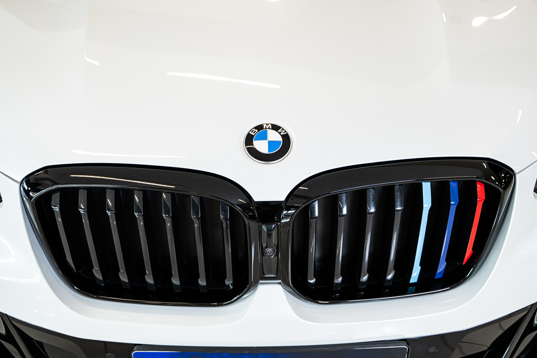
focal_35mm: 40
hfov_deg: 48.5
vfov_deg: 33.4
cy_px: 179
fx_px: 597
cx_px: 268
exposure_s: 1/125
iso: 500
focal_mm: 39
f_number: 3.5
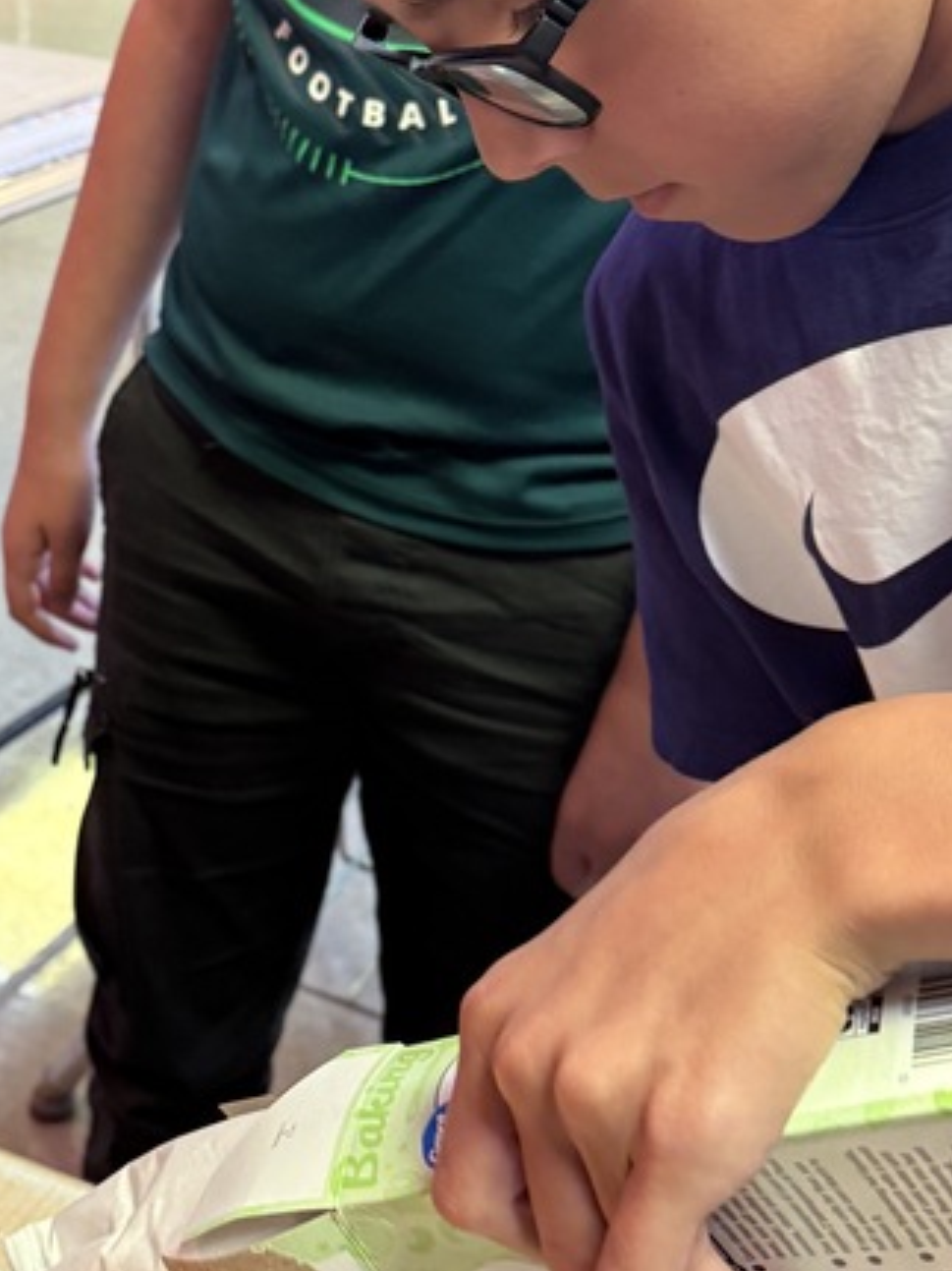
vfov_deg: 33.7
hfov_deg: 25.5
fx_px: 2091
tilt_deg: -25.5
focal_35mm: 57
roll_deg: -5.7
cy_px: 540
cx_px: 295
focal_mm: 6.76
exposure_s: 1/60
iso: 400
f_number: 1.78
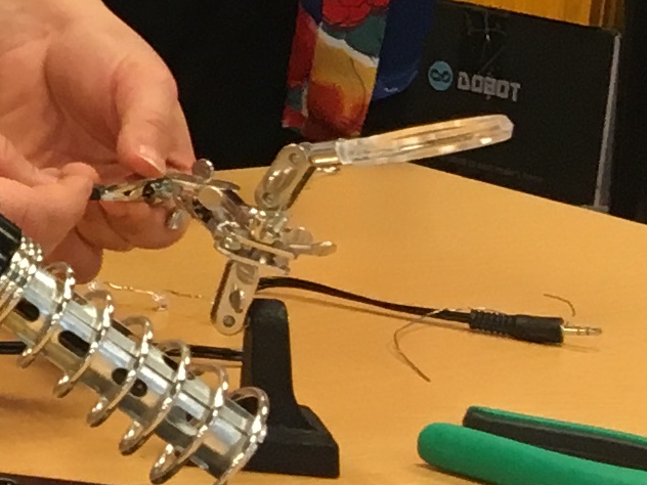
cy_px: -266
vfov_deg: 7.9
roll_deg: -1.9
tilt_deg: -5.1
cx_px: -1073
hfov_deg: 9.2
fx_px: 3458
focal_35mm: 185
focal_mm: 4.15
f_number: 2.2
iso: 64
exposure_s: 1/33
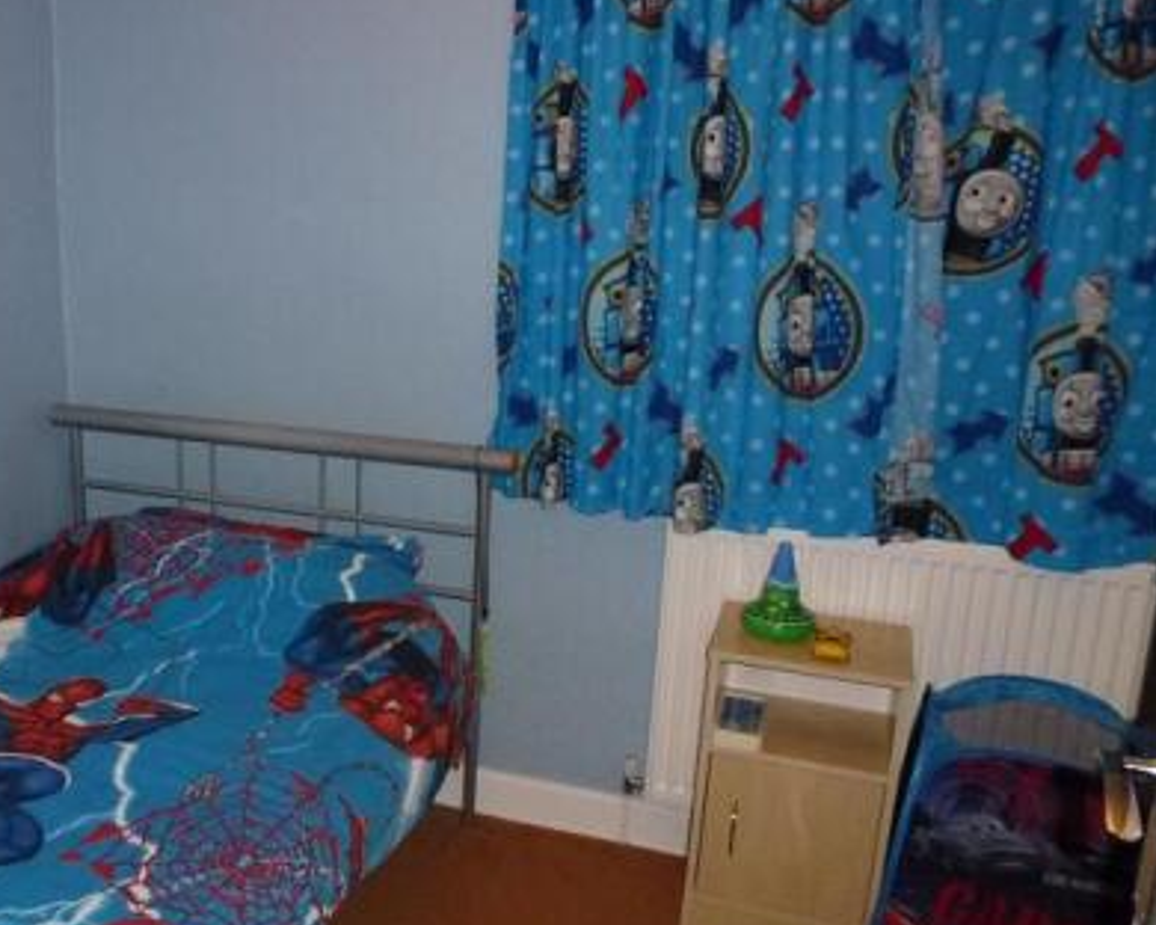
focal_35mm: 35
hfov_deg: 49.7
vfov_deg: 42.2
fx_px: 1197
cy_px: 470
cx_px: 304
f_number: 3.3
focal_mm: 4.3
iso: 400
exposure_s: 1/60
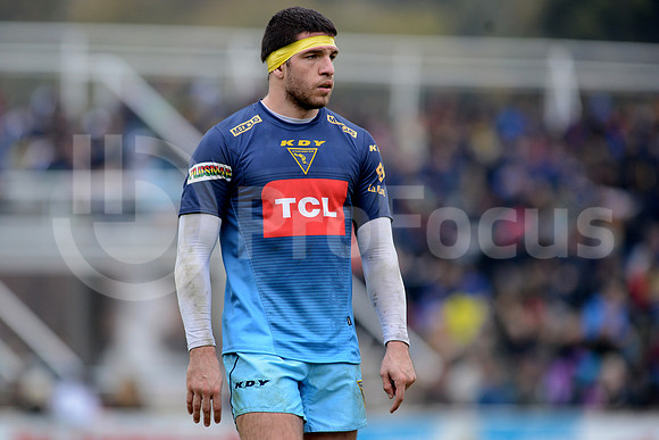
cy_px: 220
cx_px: 330
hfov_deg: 4.9
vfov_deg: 3.3
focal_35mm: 420
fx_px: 7690
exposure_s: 1/1000
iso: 800
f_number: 4
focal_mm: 420
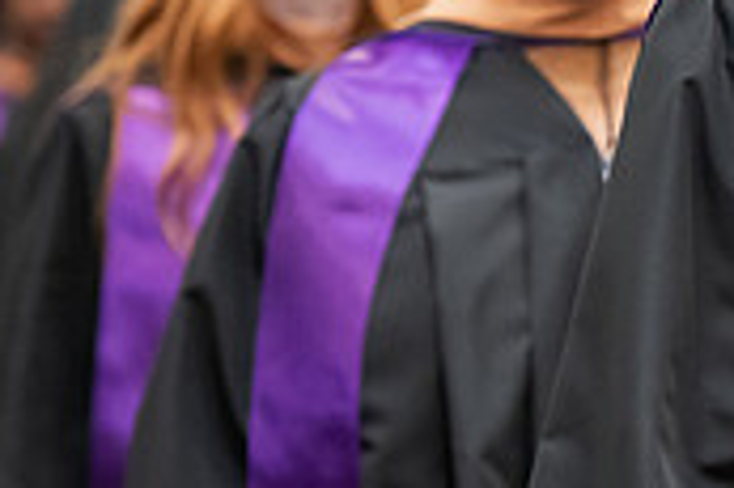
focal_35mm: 486
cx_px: 1018
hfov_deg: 4.2
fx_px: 9899
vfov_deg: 2.8
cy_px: -83
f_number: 3.2
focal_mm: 145
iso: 2500
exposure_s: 1/200
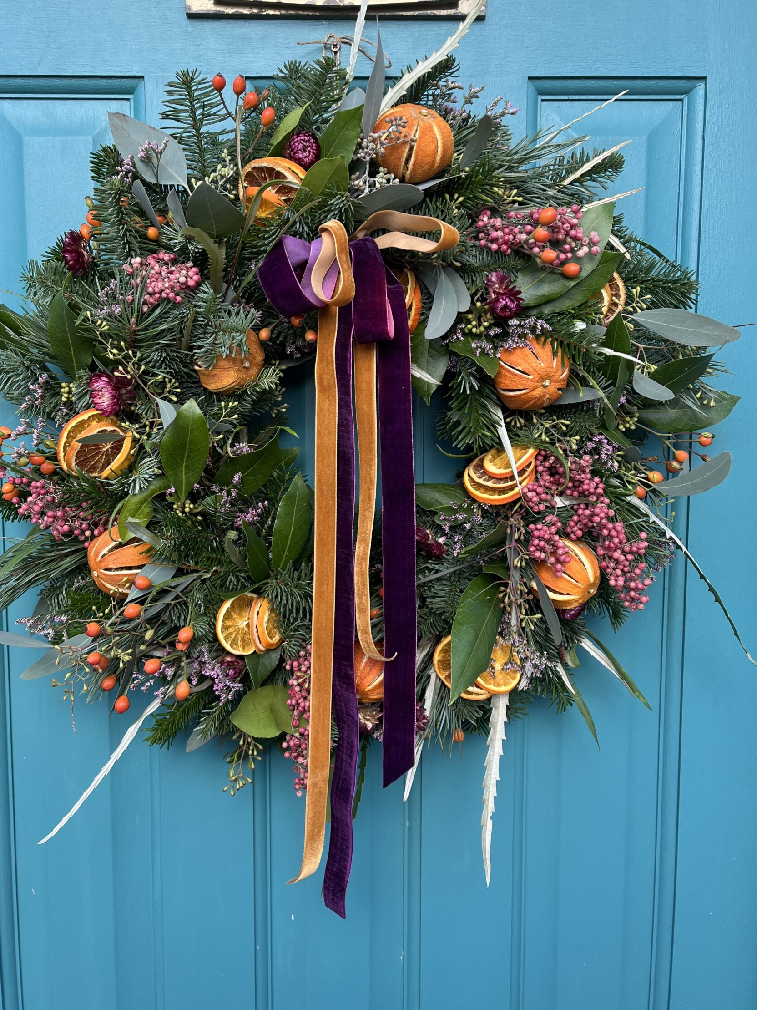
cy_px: 463
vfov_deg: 59.9
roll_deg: -0.1
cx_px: 327
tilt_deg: -5.6
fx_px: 875
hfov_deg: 46.7
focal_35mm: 30
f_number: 1.6
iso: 40
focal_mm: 5.1
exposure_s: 1/169
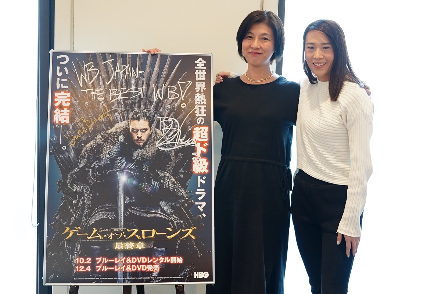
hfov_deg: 42.7
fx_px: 563
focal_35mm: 46
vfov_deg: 29.2
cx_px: 220
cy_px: 147
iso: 1250
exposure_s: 1/50
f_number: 4.5
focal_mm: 31
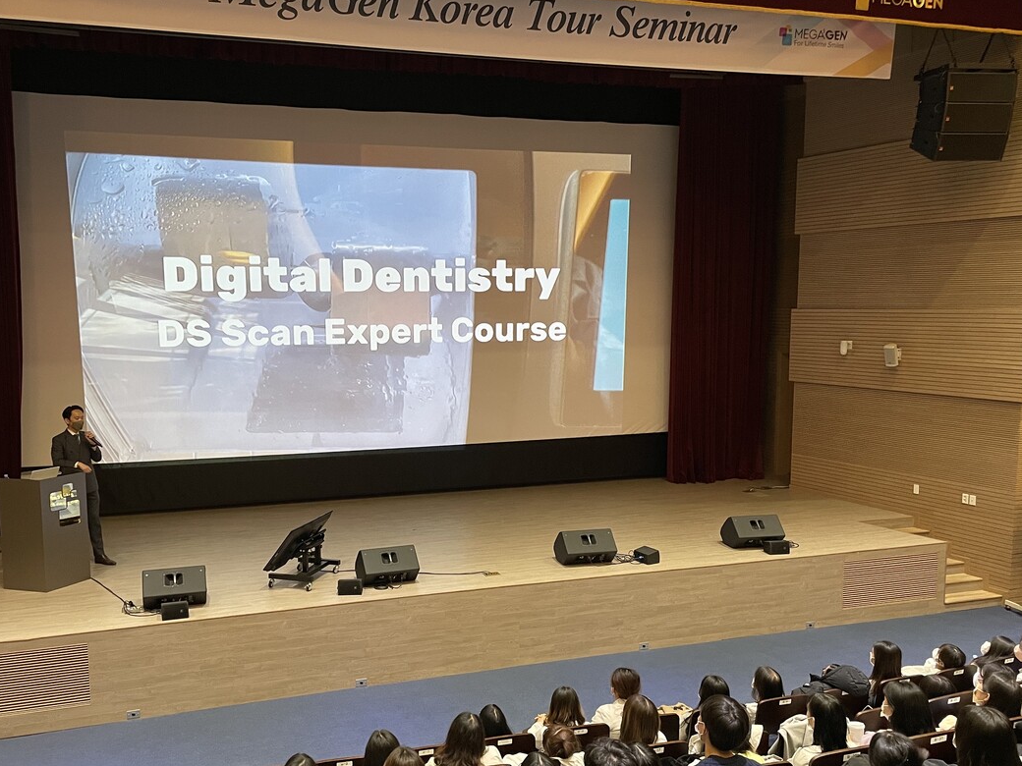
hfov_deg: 56.7
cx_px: 450
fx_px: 945
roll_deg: +0.5
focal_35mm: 32
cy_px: 421
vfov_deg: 44.1
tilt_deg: -7.3
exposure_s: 1/60
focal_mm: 4.2
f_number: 1.6
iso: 160
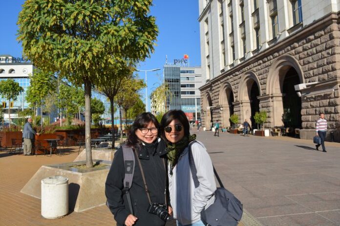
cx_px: 170
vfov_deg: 47.9
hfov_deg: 67.4
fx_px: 255
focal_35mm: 27
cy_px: 113
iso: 100
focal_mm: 18
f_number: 9
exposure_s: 1/320
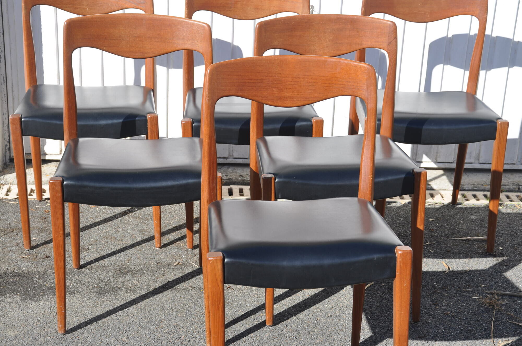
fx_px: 1086
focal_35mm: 75
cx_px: 261
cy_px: 173
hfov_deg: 27.0
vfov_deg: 18.1
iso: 200
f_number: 9
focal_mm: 50
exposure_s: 1/320
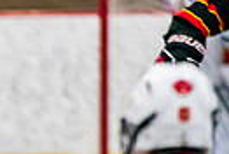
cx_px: -327
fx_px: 9589
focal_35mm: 1504
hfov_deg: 1.4
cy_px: 375
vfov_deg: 0.9
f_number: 2.8
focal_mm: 200
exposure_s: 1/640
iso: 800
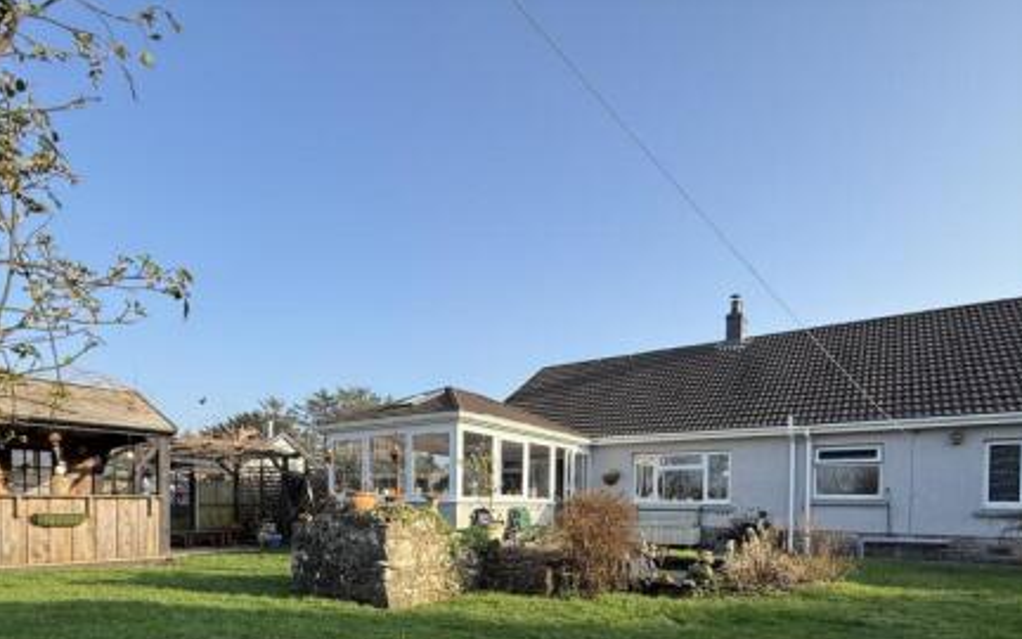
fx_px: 557
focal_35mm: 20
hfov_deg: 85.0
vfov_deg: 55.4
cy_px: 512
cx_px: 533
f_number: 2.2
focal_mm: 2.22
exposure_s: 1/701
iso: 50
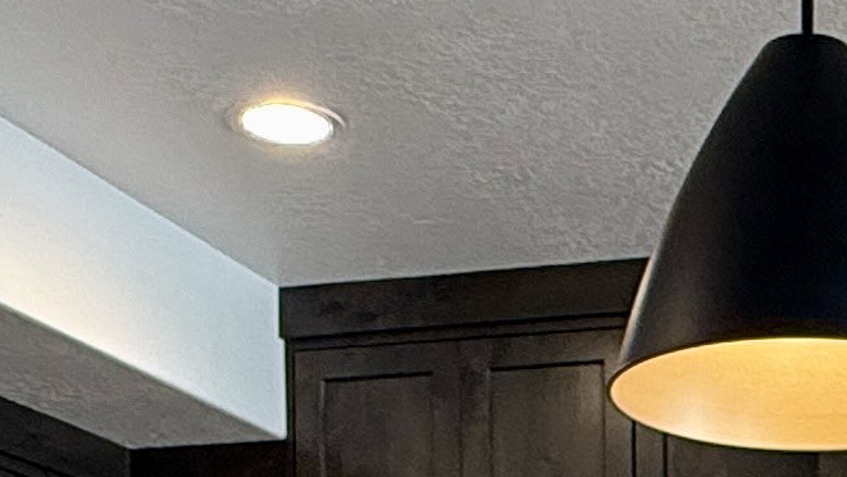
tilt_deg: -1.8
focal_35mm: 93
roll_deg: -0.2
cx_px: 907
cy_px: 1045
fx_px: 2089
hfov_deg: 21.8
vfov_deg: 11.4
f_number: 2.2
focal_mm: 2.22
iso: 250
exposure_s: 1/120
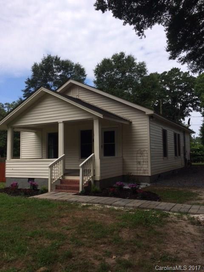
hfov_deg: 48.2
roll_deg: +0.0
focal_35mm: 29
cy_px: 136
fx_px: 228
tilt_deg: +0.8
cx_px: 102
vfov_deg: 61.7
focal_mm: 4.15
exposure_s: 1/2564
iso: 32
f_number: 2.2
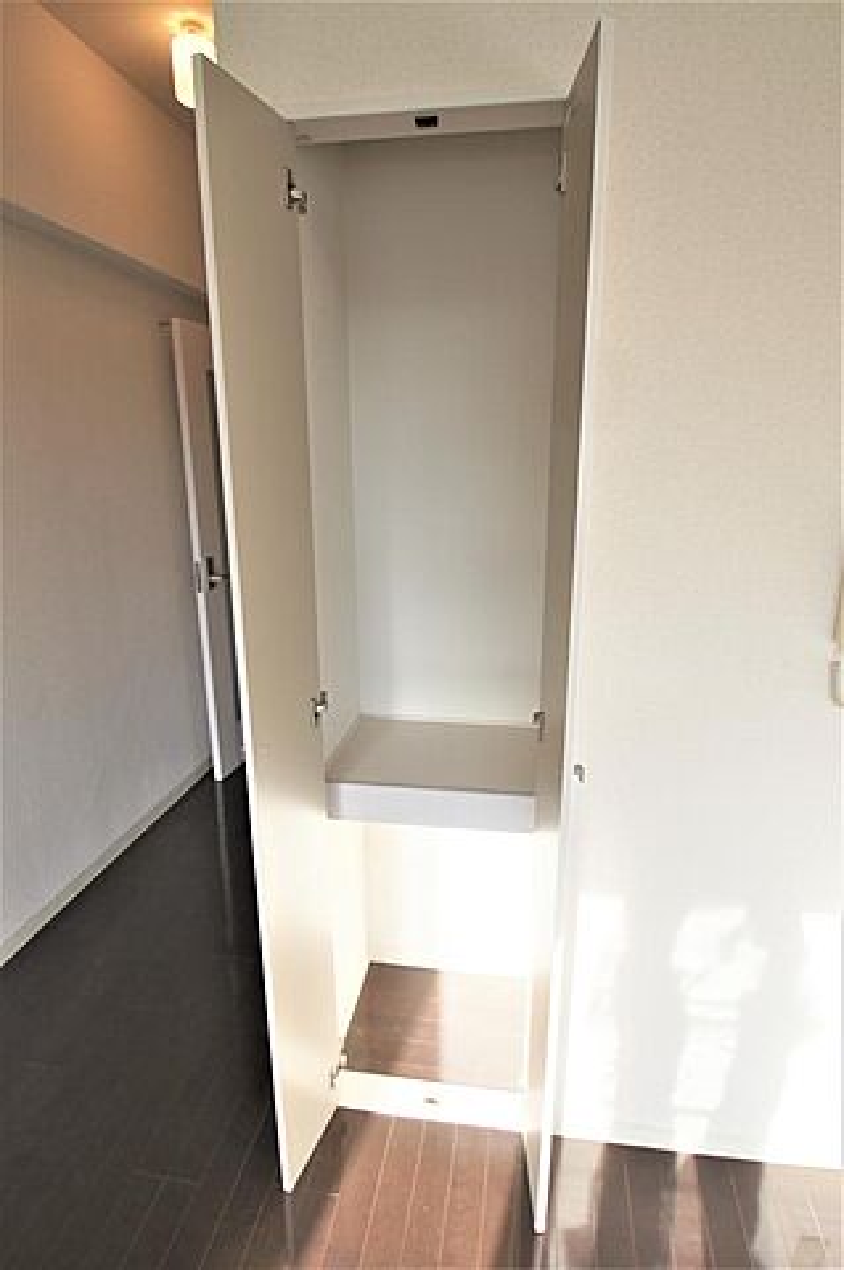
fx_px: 634
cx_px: 422
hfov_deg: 67.3
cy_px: 635
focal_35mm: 18
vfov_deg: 90.1
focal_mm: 12
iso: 100
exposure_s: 1/60
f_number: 5.6
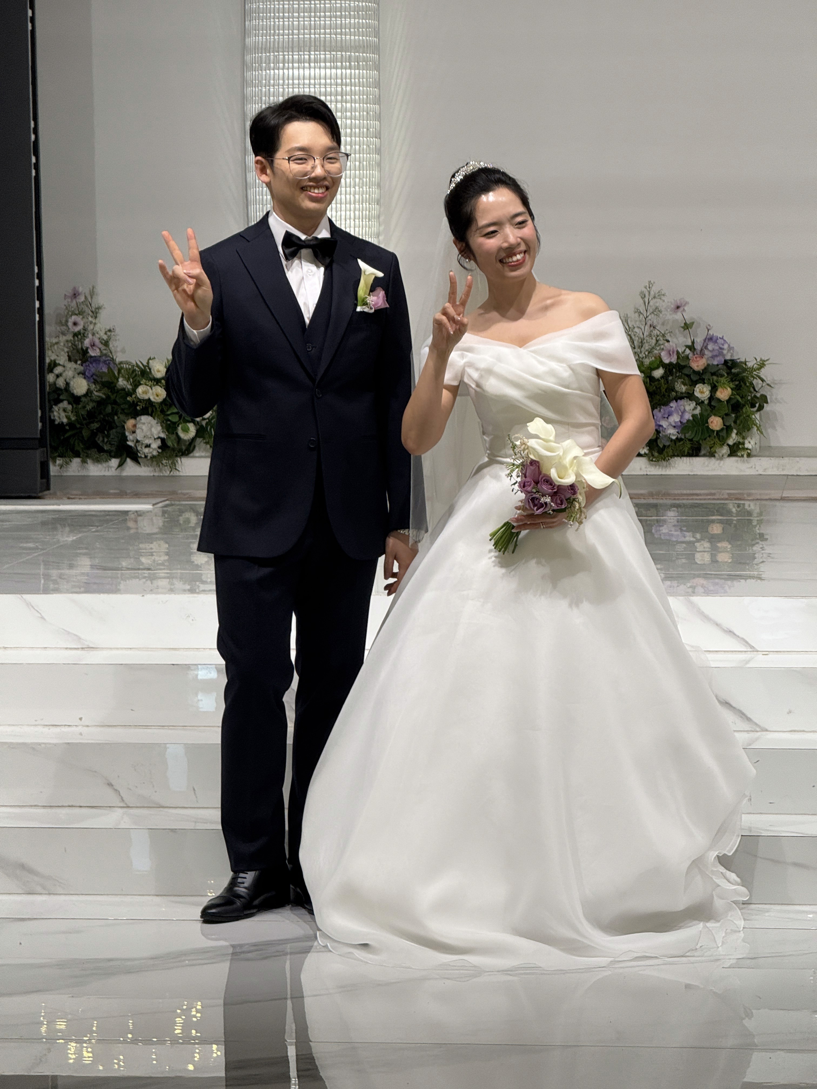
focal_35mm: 120
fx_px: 3776
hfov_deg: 12.3
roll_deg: +1.4
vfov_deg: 16.4
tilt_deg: -4.9
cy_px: 544
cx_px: 408
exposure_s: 1/100
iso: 80
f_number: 2.8
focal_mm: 15.66
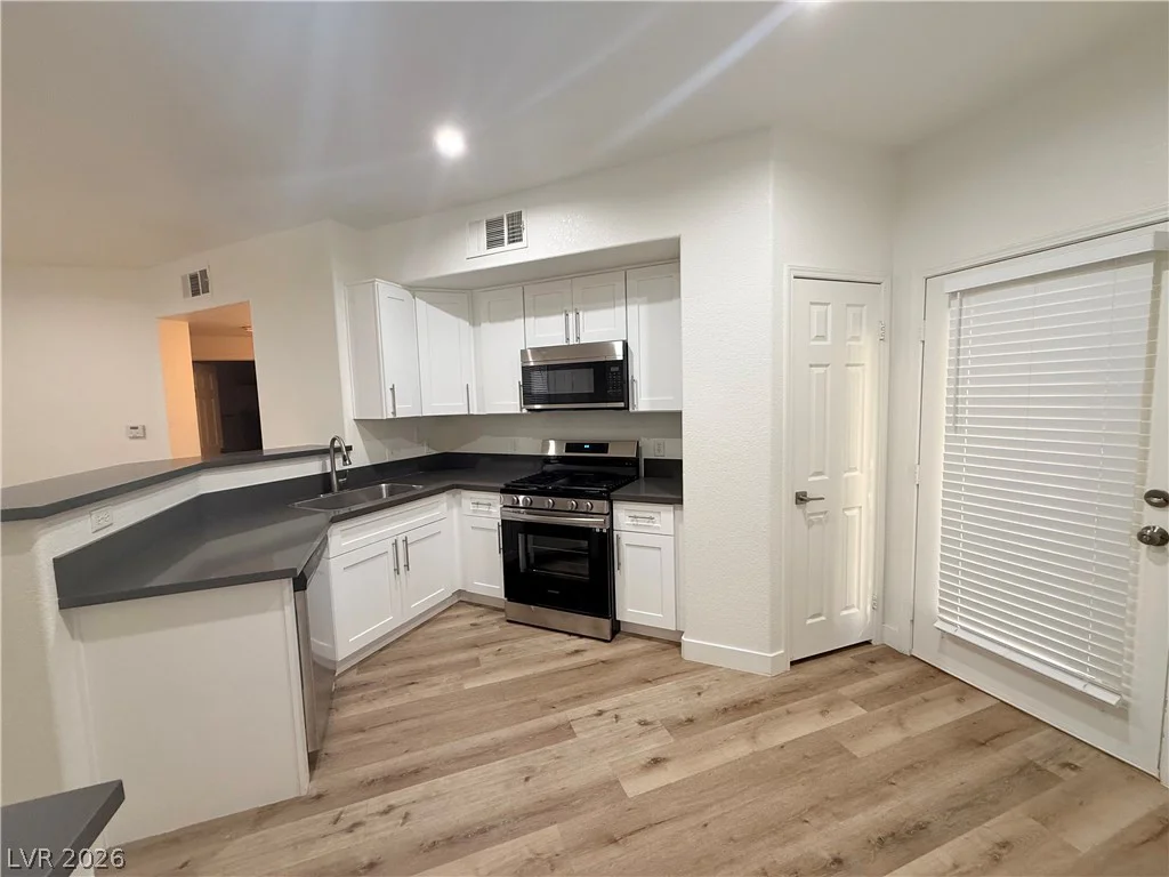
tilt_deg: -5.0
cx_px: 584
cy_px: 438
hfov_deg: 102.1
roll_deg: +2.2
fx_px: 473
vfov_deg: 85.7
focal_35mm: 14
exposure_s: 1/60
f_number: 2.2
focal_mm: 2.22
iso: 200
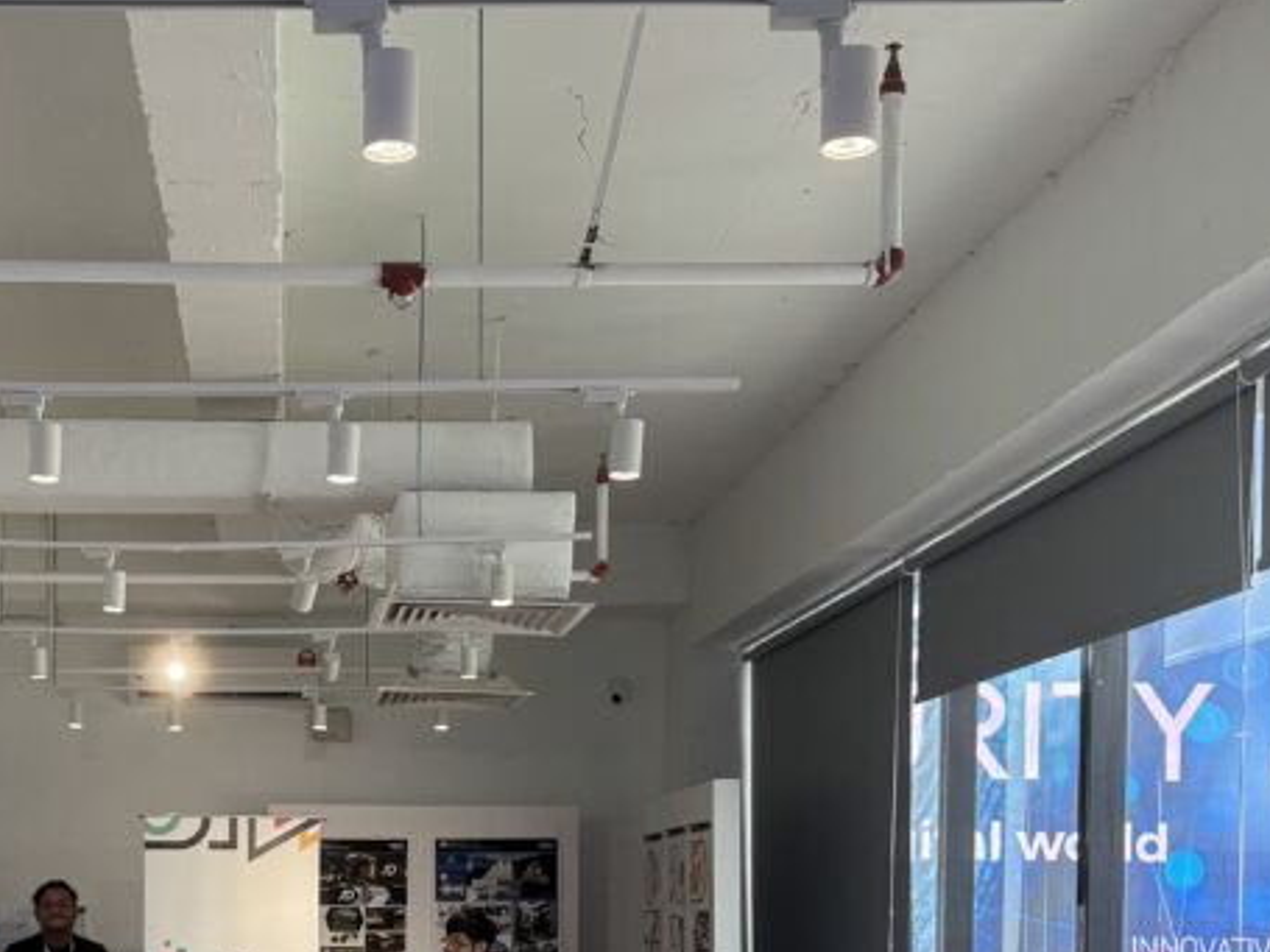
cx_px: 237
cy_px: 921
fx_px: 1981
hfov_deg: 34.4
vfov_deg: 25.8
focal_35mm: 54
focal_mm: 6.76
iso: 125
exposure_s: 1/100
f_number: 1.78
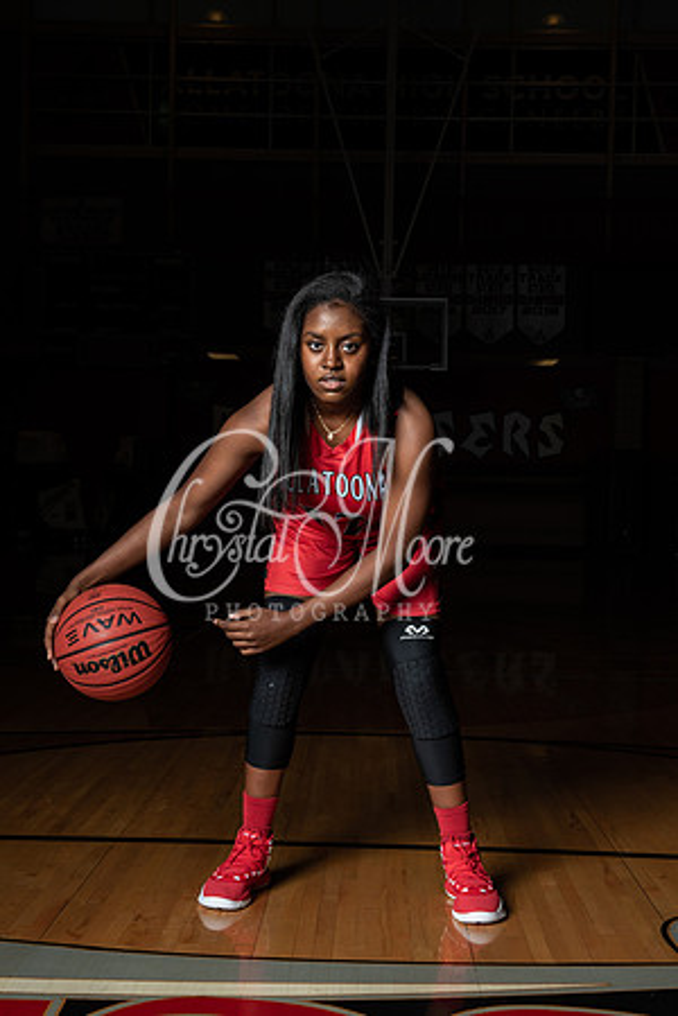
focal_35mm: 55
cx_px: 339
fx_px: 1554
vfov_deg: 36.2
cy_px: 508
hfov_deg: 24.6
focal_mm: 55
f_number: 14
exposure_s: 1/200
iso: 320
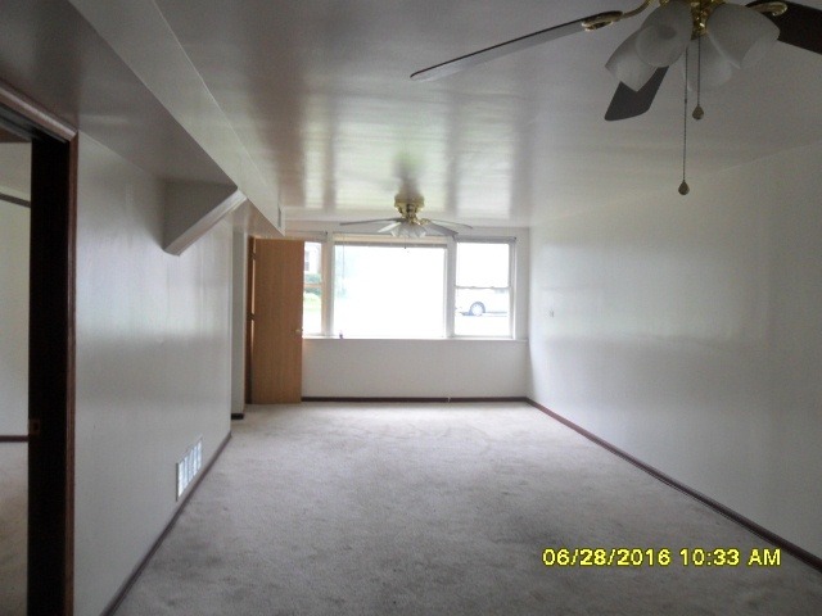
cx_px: 411
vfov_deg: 51.4
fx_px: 641
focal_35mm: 27
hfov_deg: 65.3
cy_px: 308
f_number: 3.5
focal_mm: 4.9
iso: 100
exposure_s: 1/30
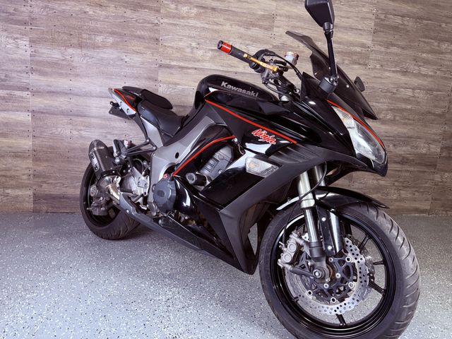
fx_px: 313
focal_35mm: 24
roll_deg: -4.1
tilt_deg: -8.7
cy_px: 170
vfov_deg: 56.8
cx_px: 226
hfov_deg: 71.6
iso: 64
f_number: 1.78
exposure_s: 1/22
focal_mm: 6.76
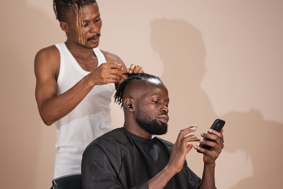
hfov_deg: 16.1
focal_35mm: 127
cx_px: 142
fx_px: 998
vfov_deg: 10.8
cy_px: 94
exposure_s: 1/160
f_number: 2
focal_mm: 85
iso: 160
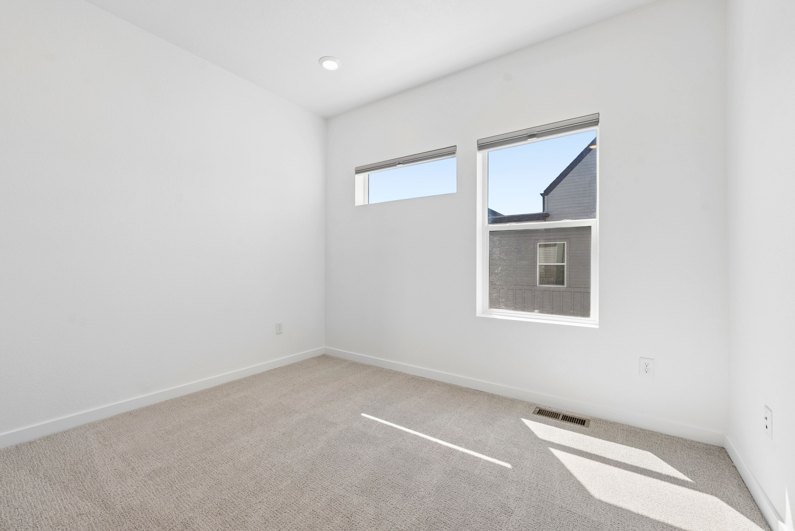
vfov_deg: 81.3
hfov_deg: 104.2
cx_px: 398
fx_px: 309
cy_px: 266
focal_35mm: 14
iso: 500
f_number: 9
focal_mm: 14
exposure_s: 1/250
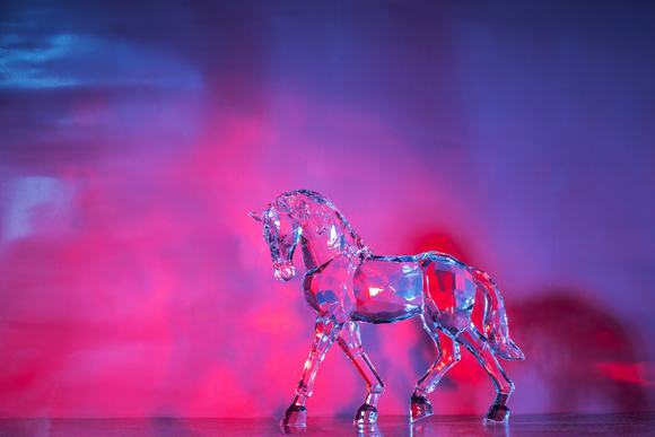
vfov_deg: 9.5
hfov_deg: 14.2
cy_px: 218
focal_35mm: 145
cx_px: 328
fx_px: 2639
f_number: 8
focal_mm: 145
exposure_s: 1/125
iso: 100
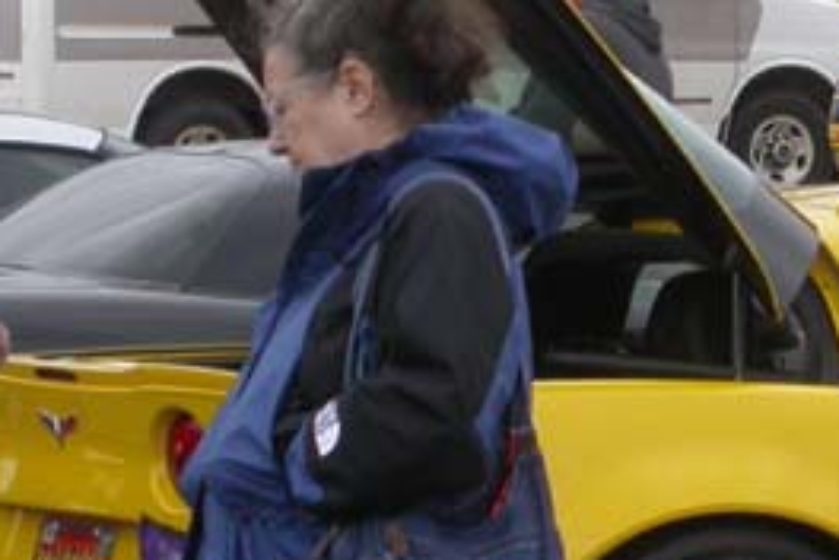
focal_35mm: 387
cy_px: 239
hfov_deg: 5.3
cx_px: 785
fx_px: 9019
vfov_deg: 3.6
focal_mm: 25.5
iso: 100
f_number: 6.3
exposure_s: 1/347
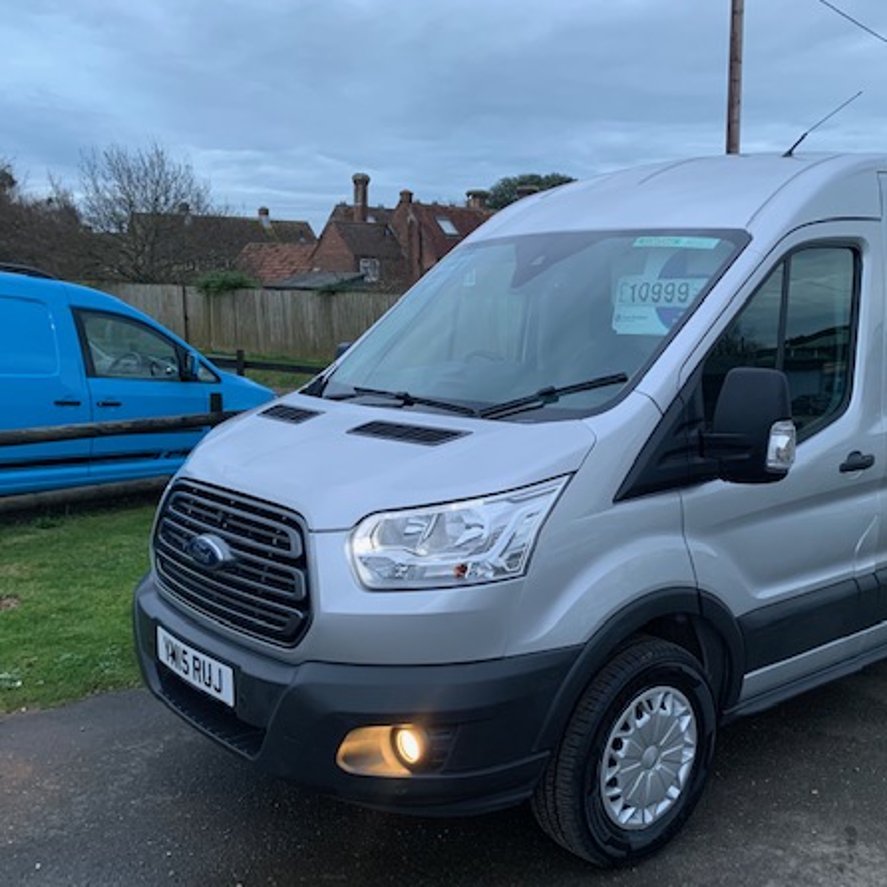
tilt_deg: -11.0
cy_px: 461
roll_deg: -0.8
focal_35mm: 33
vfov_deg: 49.7
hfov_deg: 49.3
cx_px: 555
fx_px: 957
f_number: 1.8
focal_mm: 4.25
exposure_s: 1/60
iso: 125
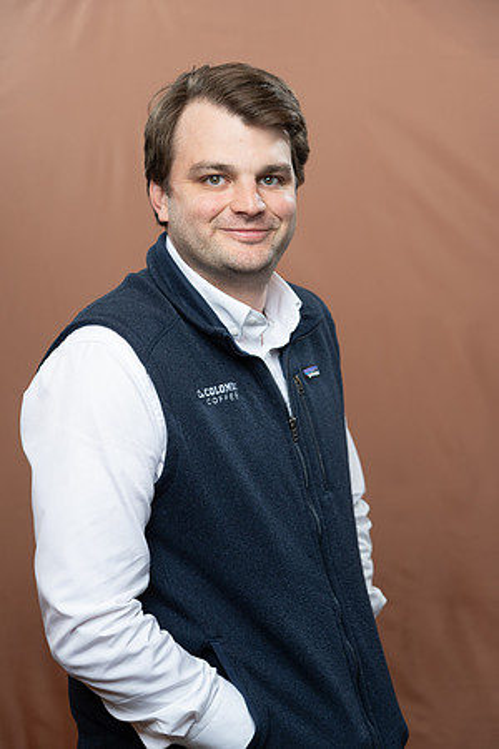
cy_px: 374
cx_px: 250
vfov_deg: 31.0
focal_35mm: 65
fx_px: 1351
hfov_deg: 20.9
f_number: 4
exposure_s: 1/160
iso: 320
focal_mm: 65
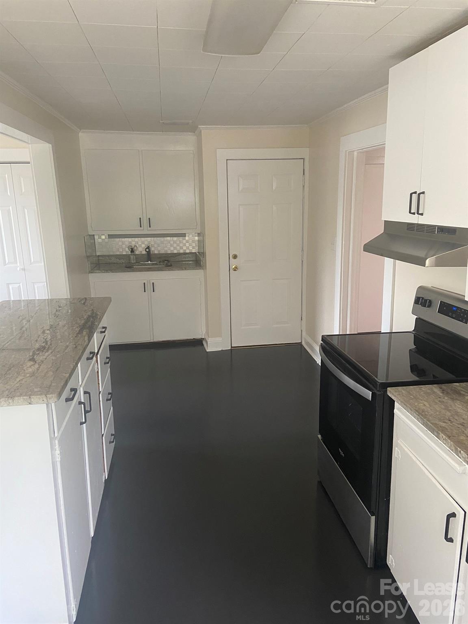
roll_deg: +2.8
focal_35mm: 26
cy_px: 312
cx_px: 234
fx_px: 469
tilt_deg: -11.8
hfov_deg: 53.1
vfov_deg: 67.3
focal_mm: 4.25
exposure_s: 1/60
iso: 200
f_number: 1.8
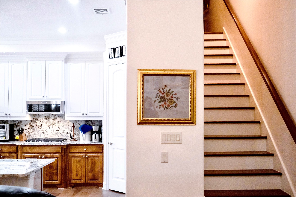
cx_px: 148
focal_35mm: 41
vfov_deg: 32.6
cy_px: 98
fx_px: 337
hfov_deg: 47.4
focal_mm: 27
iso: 4000
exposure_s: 1/600
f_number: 2.8
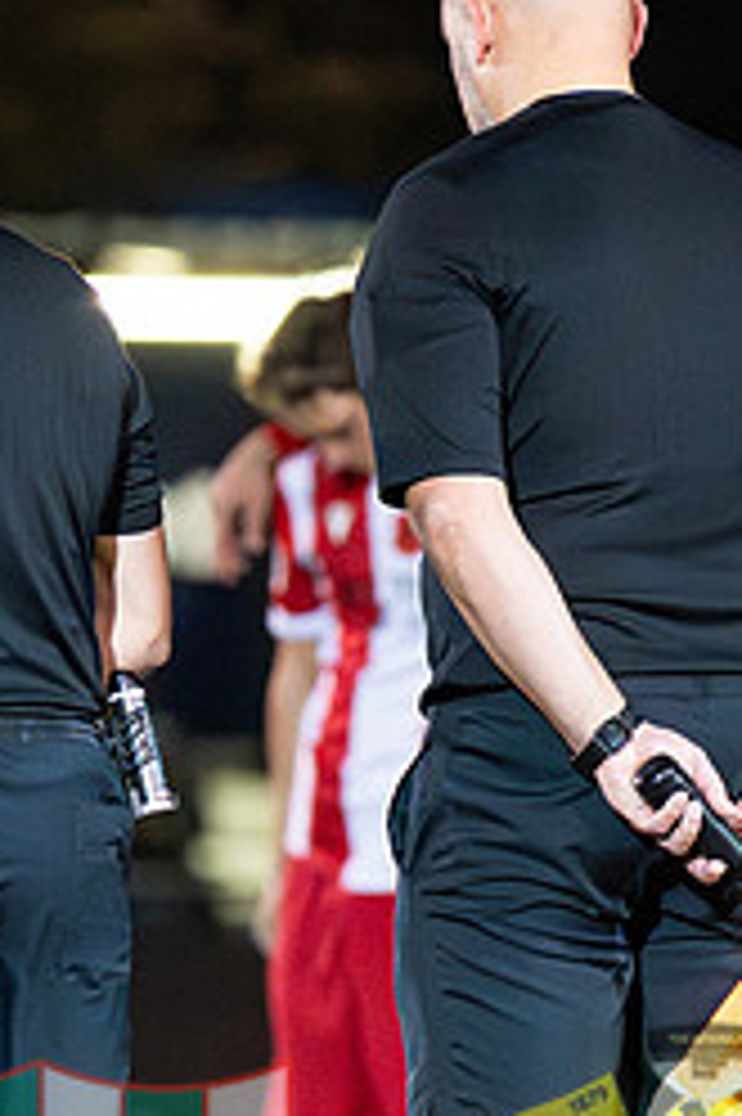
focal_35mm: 1229
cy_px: 928
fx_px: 38047
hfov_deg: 1.1
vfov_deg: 1.7
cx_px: -152
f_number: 4
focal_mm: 300
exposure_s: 1/400
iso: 8000
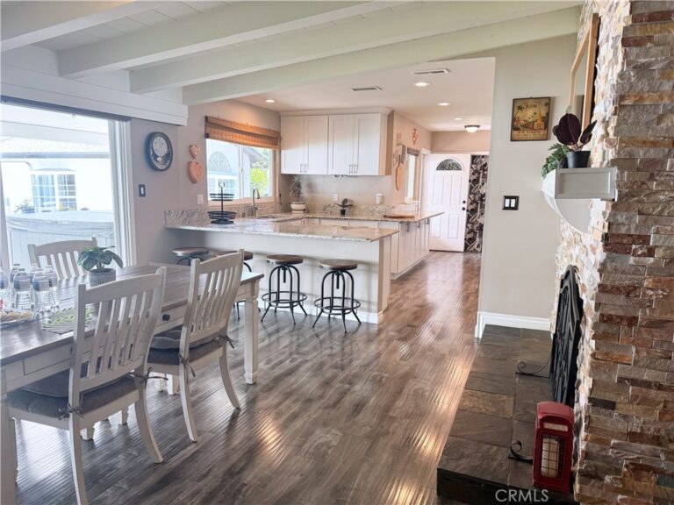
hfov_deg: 71.6
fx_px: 467
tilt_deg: -8.7
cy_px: 252
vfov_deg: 56.8
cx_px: 337
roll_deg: -1.1
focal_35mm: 24
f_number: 1.78
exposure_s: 1/120
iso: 125
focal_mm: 6.76
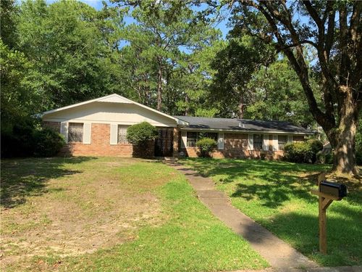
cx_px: 181
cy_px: 136
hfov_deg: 61.7
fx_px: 303
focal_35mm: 29
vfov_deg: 48.2
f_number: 1.8
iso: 16
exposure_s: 1/883
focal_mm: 3
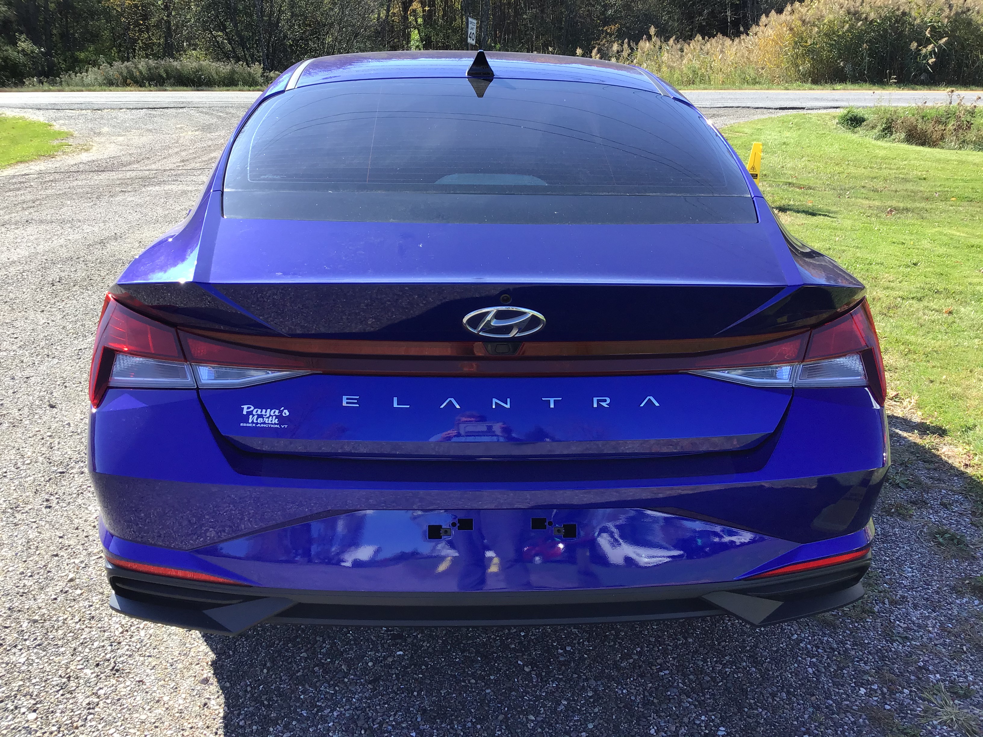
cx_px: 492
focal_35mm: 31
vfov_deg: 45.4
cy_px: 368
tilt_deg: -20.0
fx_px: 880
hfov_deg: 58.4
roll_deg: +0.3
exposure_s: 1/334
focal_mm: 3.3
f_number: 2.4
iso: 25
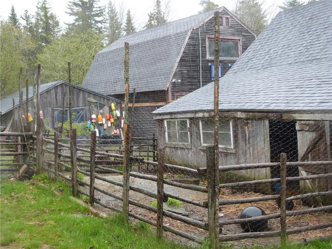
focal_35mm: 49
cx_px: 166
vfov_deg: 29.7
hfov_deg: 38.9
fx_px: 470
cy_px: 124
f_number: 3.2
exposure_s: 1/250
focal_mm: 8.7
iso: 250
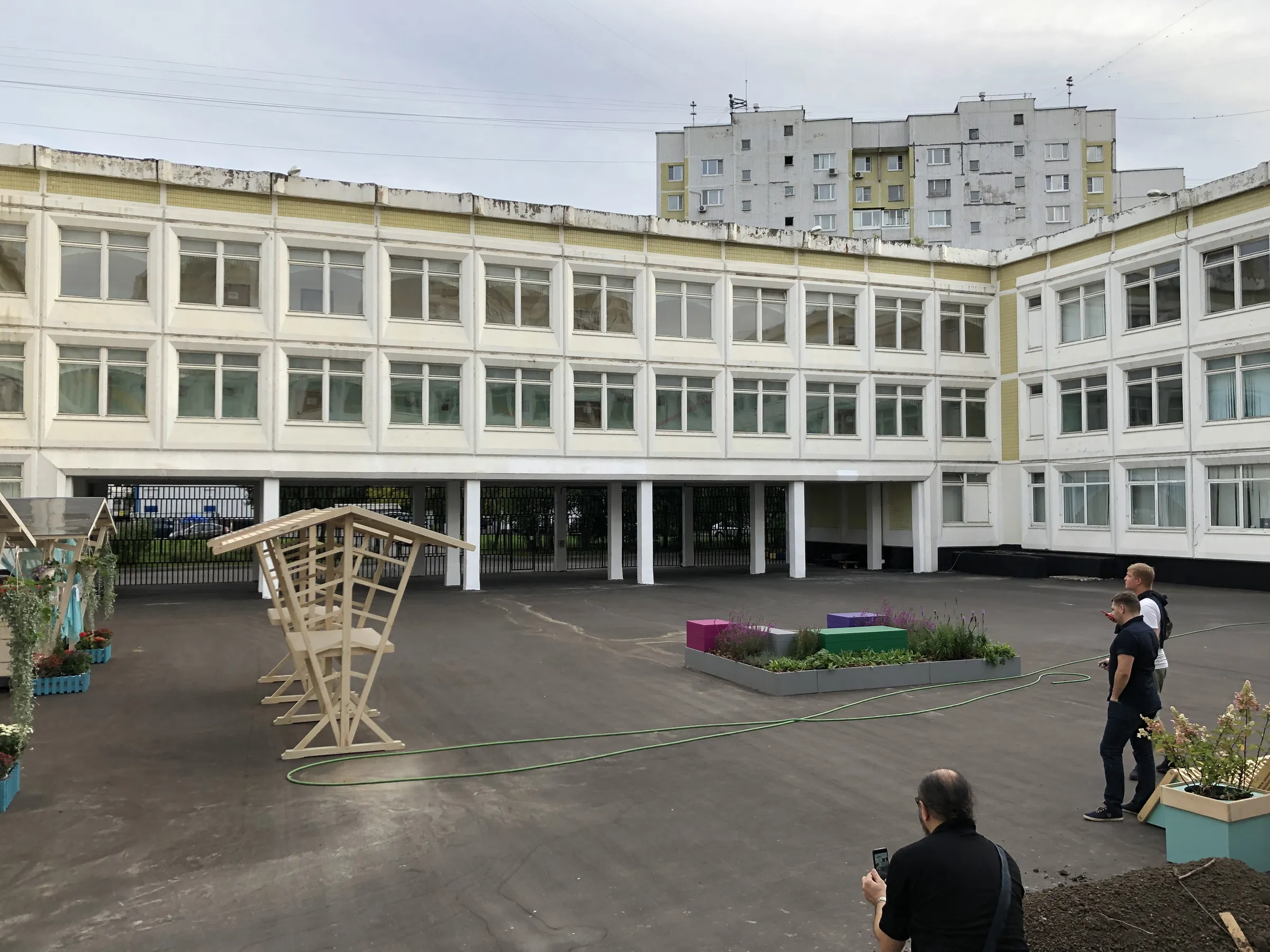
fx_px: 1027
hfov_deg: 63.4
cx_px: 635
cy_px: 476
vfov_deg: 49.7
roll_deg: +0.4
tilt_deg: +2.0
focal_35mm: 28
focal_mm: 4
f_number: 1.8
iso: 20
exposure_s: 1/422
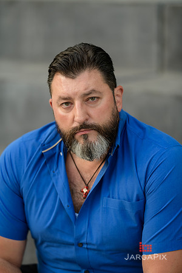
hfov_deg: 10.2
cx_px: 91
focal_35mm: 135
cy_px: 136
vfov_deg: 15.2
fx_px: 1024
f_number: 2
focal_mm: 135
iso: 200
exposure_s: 1/250
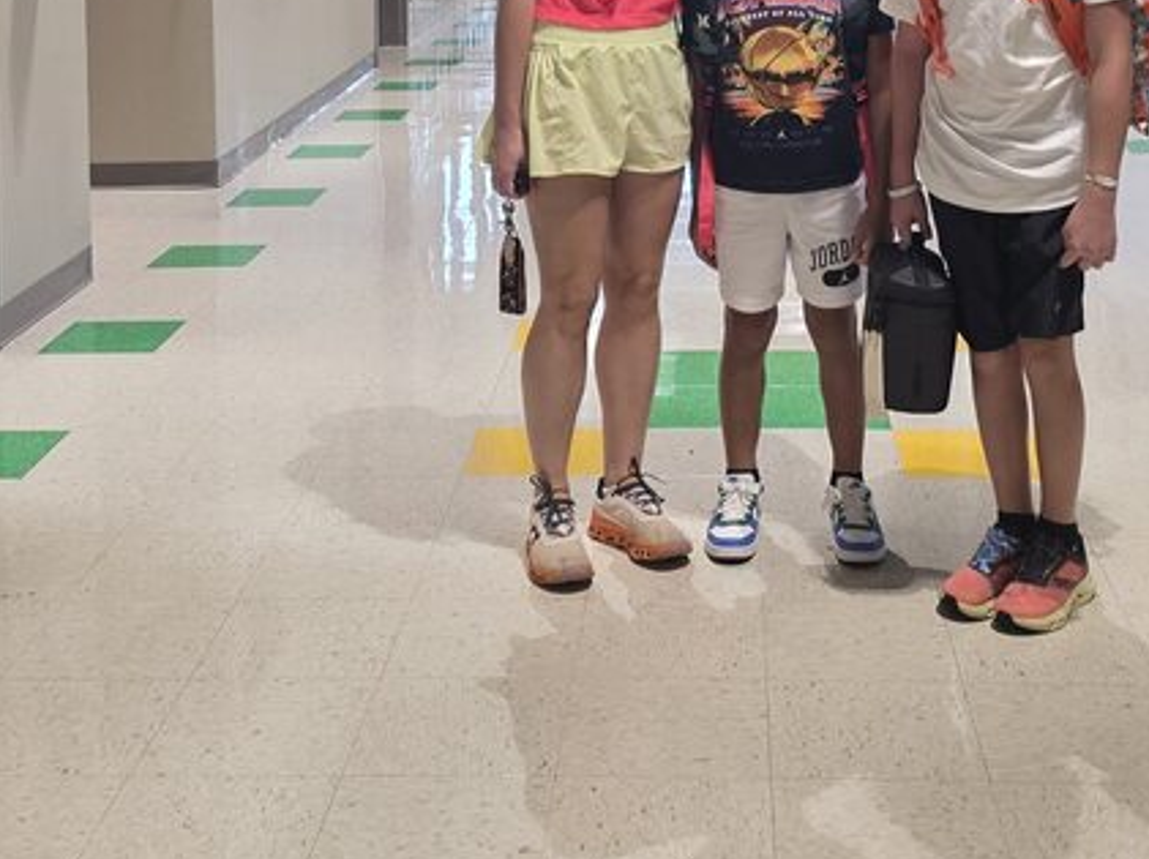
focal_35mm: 56
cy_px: -128
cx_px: 650
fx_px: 1857
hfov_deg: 34.3
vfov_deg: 24.1
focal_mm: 6.3
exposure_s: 1/120
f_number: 1.7
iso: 160
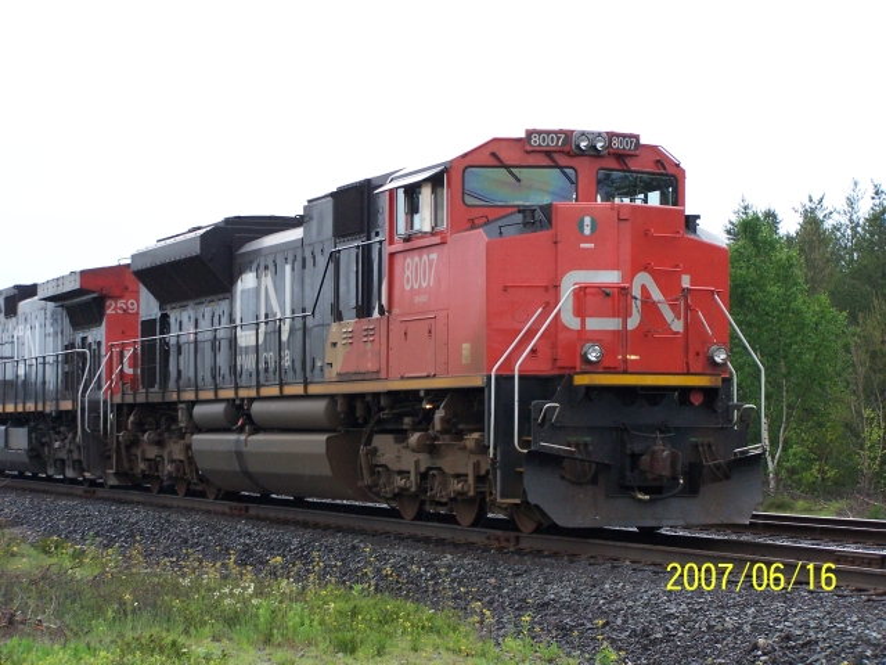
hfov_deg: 18.7
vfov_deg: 14.1
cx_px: 443
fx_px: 2687
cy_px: 332
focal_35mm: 105
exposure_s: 1/200
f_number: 3.2
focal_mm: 17.5
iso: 140
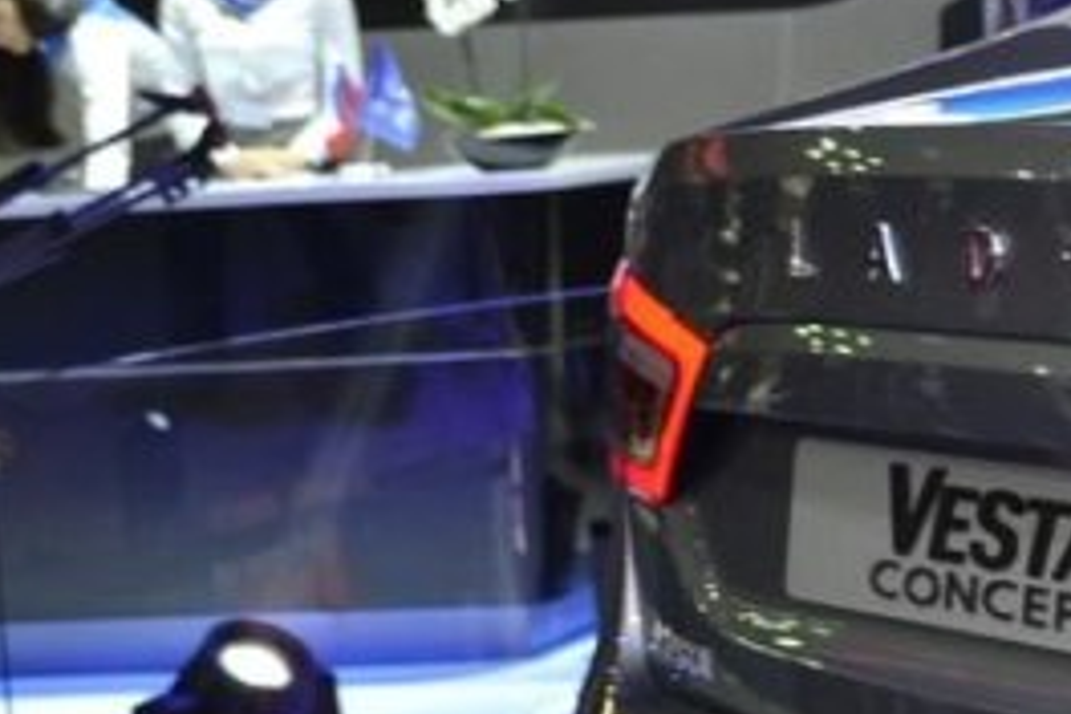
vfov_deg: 11.6
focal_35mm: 118
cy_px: 598
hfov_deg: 16.5
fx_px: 3510
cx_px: 1343
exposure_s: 1/60
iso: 450
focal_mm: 26
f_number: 4.2
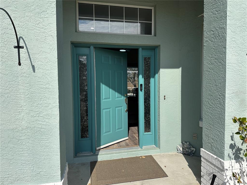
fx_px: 171
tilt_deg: -3.8
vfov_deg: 56.8
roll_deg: -0.6
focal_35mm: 24
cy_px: 92
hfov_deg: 71.6
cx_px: 124
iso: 80
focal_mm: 6.86
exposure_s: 1/7576
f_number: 1.78
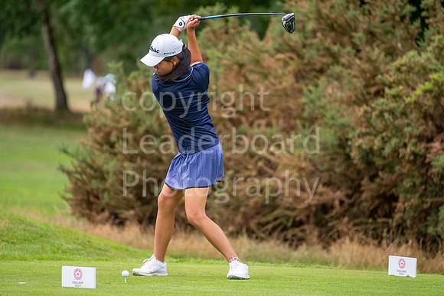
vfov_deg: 4.6
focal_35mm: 300
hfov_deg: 6.9
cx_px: 222
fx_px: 3701
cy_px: 148
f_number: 4
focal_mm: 300
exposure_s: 1/4000
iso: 500
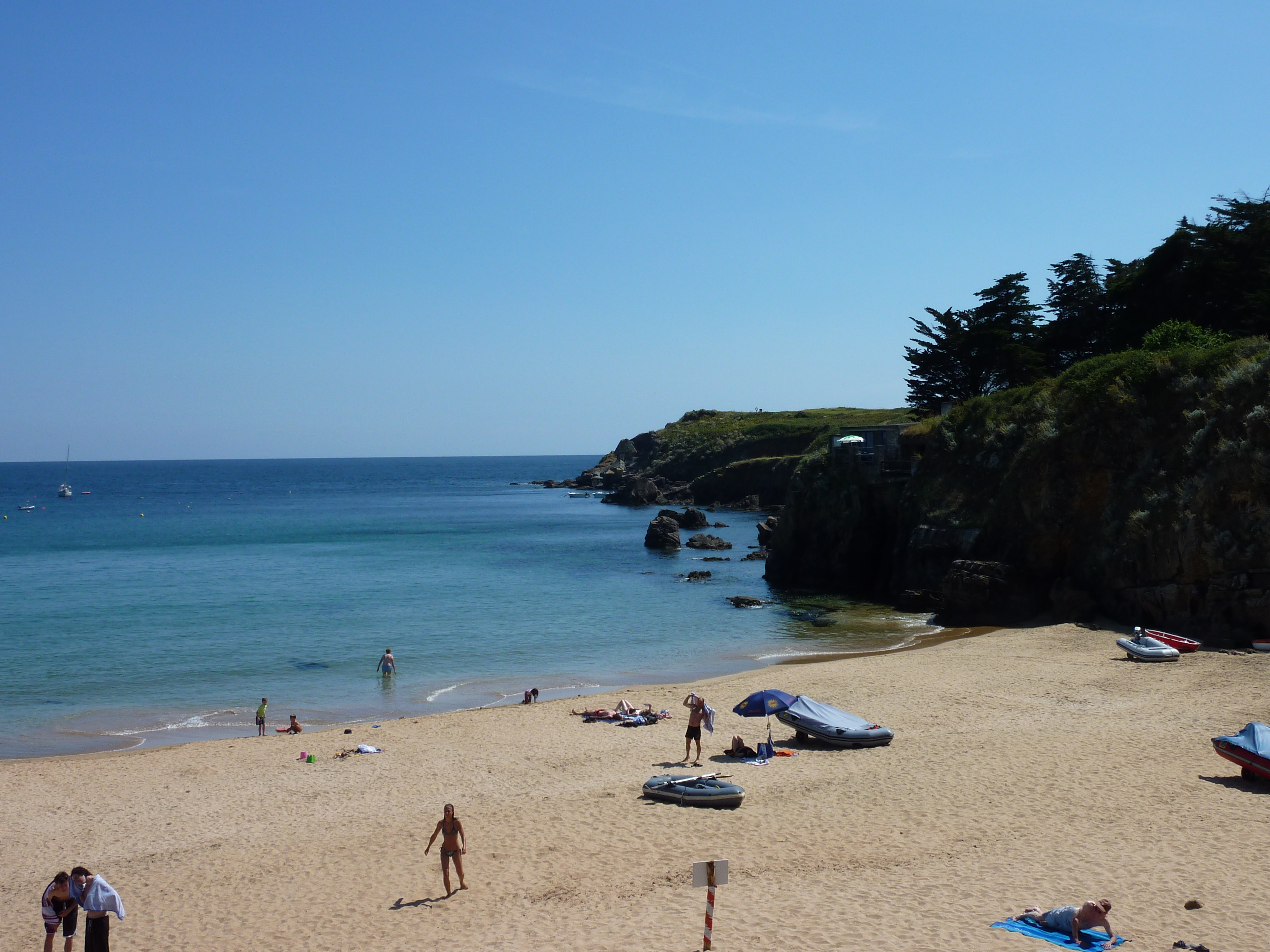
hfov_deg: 43.8
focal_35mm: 43
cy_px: 465
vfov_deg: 33.6
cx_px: 649
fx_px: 1578
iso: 80
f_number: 5.6
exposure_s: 1/640
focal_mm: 6.9
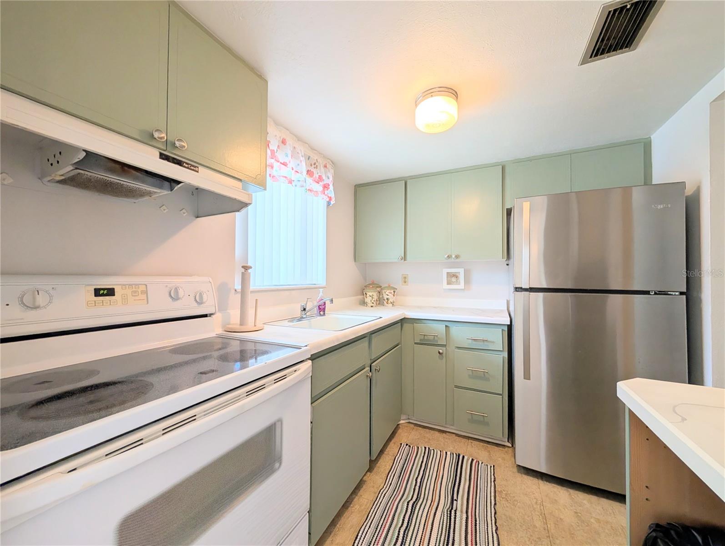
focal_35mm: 12
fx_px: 252
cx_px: 362
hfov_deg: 110.5
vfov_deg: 94.6
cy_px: 273
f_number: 1.7
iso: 93
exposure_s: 1/120
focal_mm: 2.02
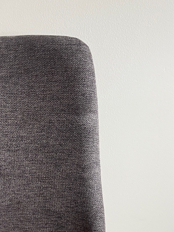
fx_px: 416
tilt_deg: -38.1
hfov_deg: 22.8
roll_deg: +0.0
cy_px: 276
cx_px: 4
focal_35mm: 62
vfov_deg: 27.6
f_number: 1.6
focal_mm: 5.1
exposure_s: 1/50
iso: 160
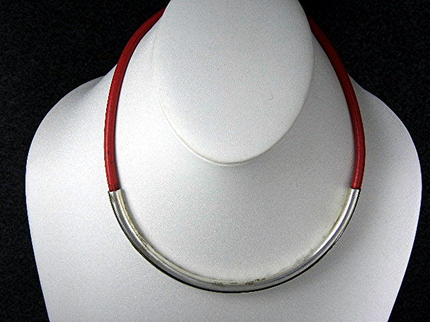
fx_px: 559
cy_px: 161
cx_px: 215
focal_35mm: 45
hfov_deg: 42.1
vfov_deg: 32.2
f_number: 3.8
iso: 160
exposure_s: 1/70.3
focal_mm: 8.1
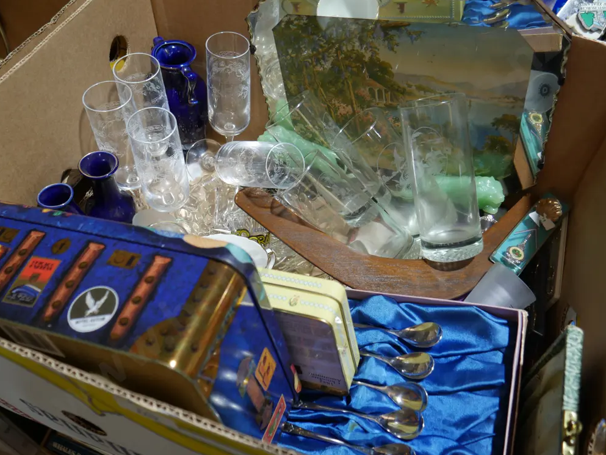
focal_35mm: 33
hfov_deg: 55.3
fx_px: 578
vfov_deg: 43.0
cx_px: 306
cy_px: 225
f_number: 3.6
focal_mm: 16
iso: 200
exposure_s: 1/60
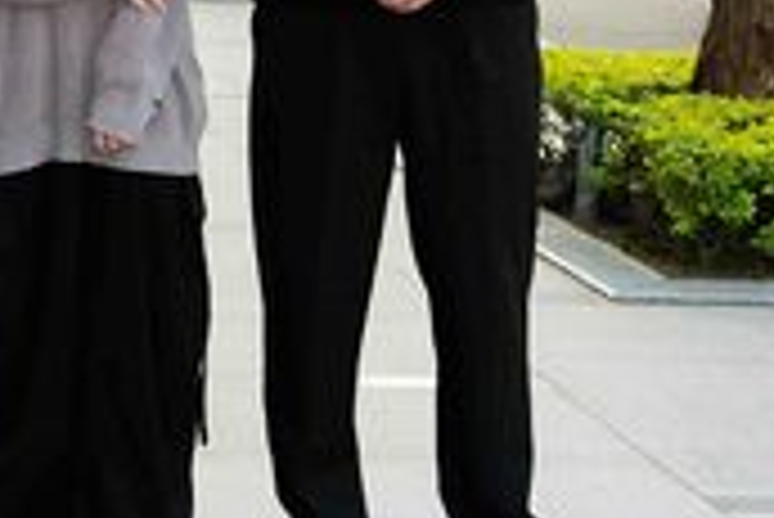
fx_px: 3077
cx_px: -58
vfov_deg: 9.5
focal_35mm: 143
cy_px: -86
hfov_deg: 14.1
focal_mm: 41
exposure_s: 1/160
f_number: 4.5
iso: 500
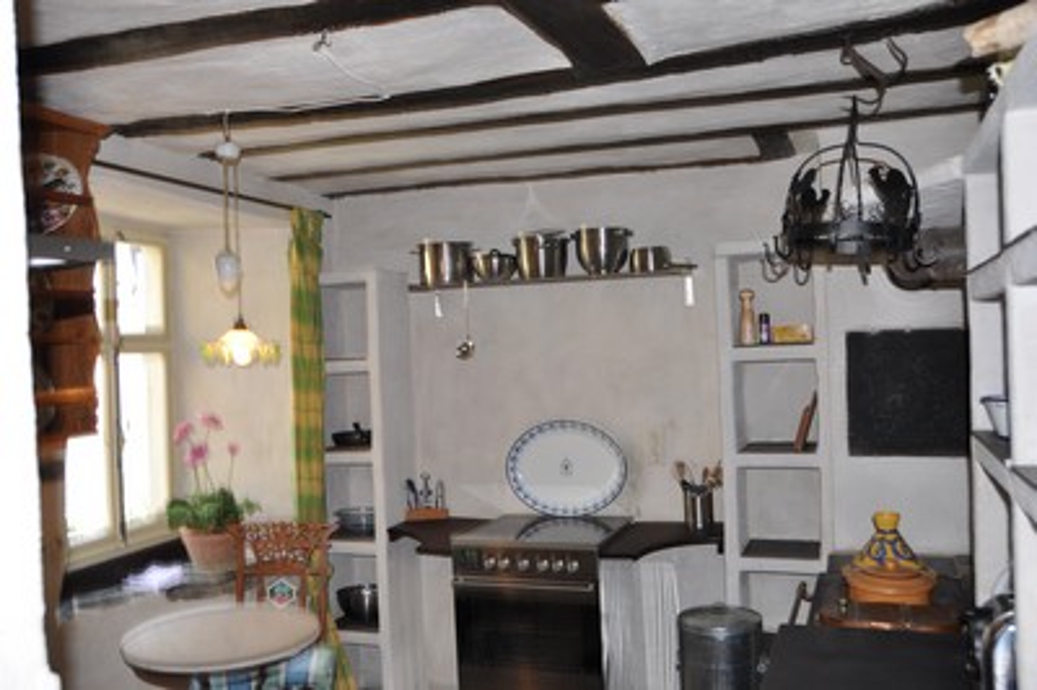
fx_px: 950
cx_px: 518
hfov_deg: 57.3
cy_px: 345
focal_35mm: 33
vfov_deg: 39.9
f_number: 3.8
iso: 200
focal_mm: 22
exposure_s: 1/60
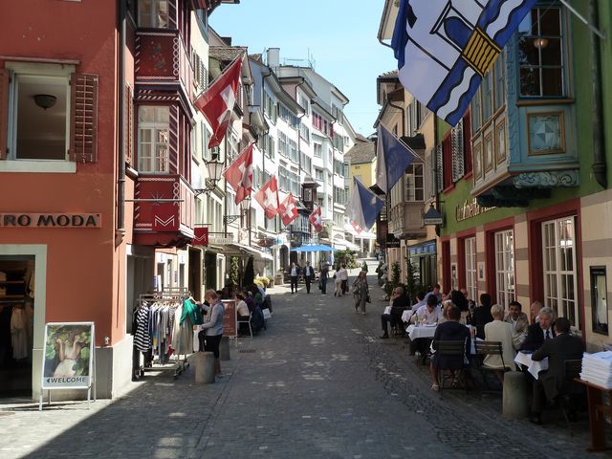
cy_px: 230
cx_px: 306
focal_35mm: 37
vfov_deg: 38.7
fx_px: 654
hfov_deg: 50.1
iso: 125
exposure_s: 1/250
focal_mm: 6.1
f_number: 4
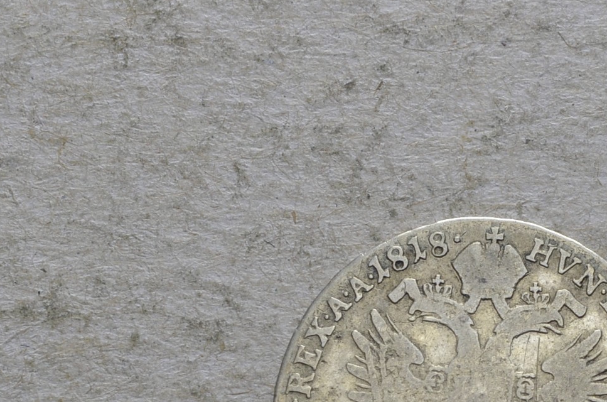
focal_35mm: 210
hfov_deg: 9.7
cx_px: 635
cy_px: 357
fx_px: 3537
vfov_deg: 6.5
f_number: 14
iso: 400
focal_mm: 55
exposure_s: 1/250
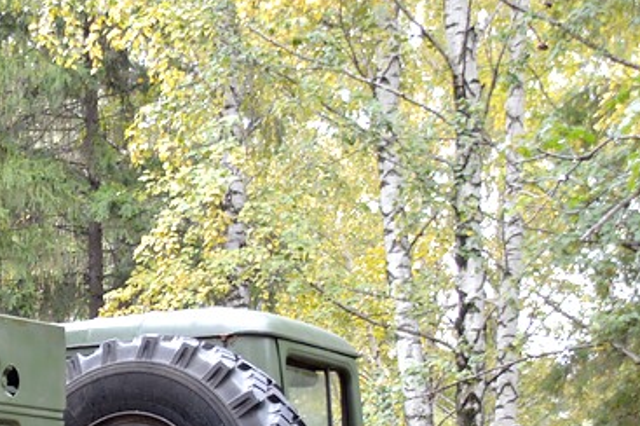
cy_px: 627
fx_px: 1918
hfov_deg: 17.4
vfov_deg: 12.1
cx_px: -272
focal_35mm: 108
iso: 400
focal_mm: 22
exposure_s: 1/60
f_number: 4
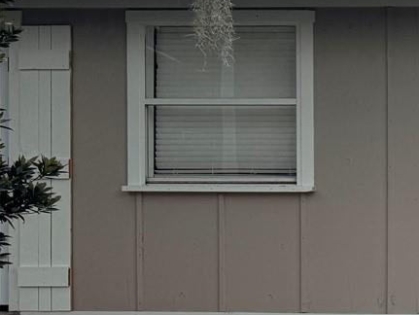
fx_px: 1078
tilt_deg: +0.7
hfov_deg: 17.4
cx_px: 777
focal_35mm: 89
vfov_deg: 16.6
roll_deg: -0.1
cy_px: 135
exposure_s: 1/4975
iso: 80
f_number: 1.78
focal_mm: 6.76
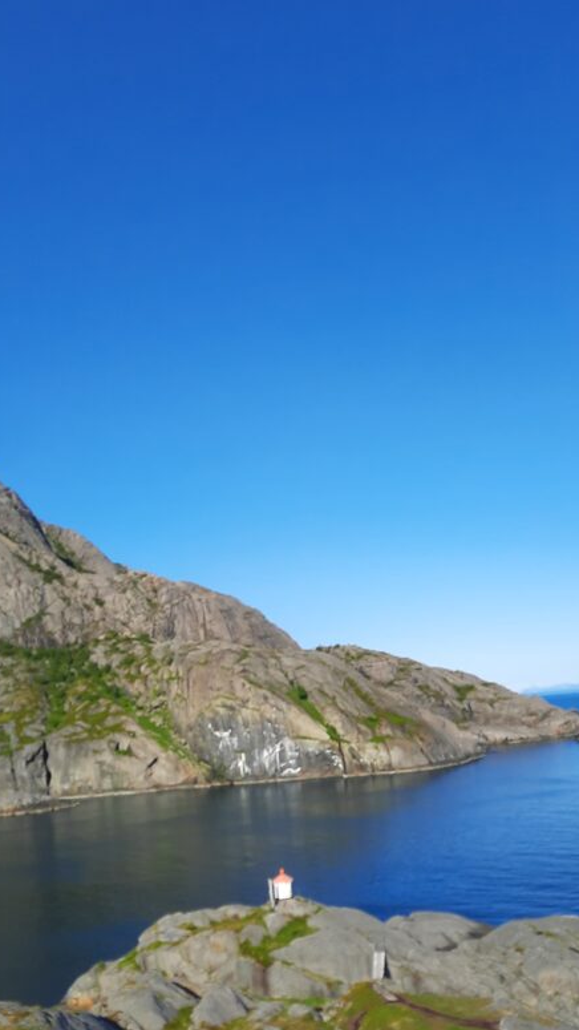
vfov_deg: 54.8
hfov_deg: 32.8
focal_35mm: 36
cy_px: 627
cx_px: 284
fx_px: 982
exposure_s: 1/973
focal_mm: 4.6
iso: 32
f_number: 2
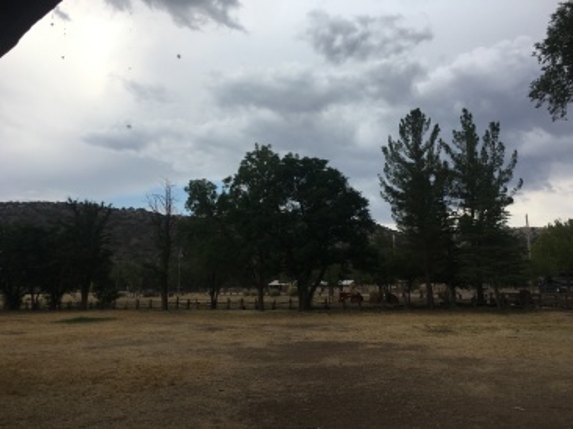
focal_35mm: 29
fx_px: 480
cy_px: 214
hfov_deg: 61.7
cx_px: 286
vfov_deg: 48.2
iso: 25
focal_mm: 4.15
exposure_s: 1/746
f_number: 2.2
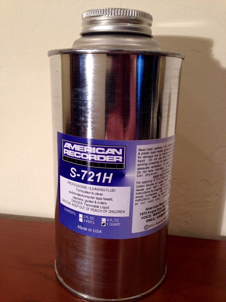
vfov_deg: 55.4
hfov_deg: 42.9
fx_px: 287
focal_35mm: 33
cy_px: 151
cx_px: 113
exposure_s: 1/20
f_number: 2.4
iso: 80
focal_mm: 4.12
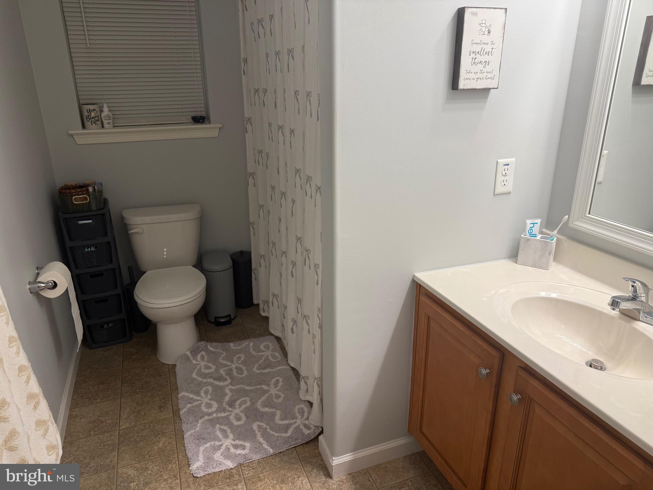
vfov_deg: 56.8
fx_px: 453
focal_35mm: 24
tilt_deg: -19.0
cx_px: 326
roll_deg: +1.1
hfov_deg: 71.6
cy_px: 245
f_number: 1.78
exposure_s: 1/120
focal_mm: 6.76
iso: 100
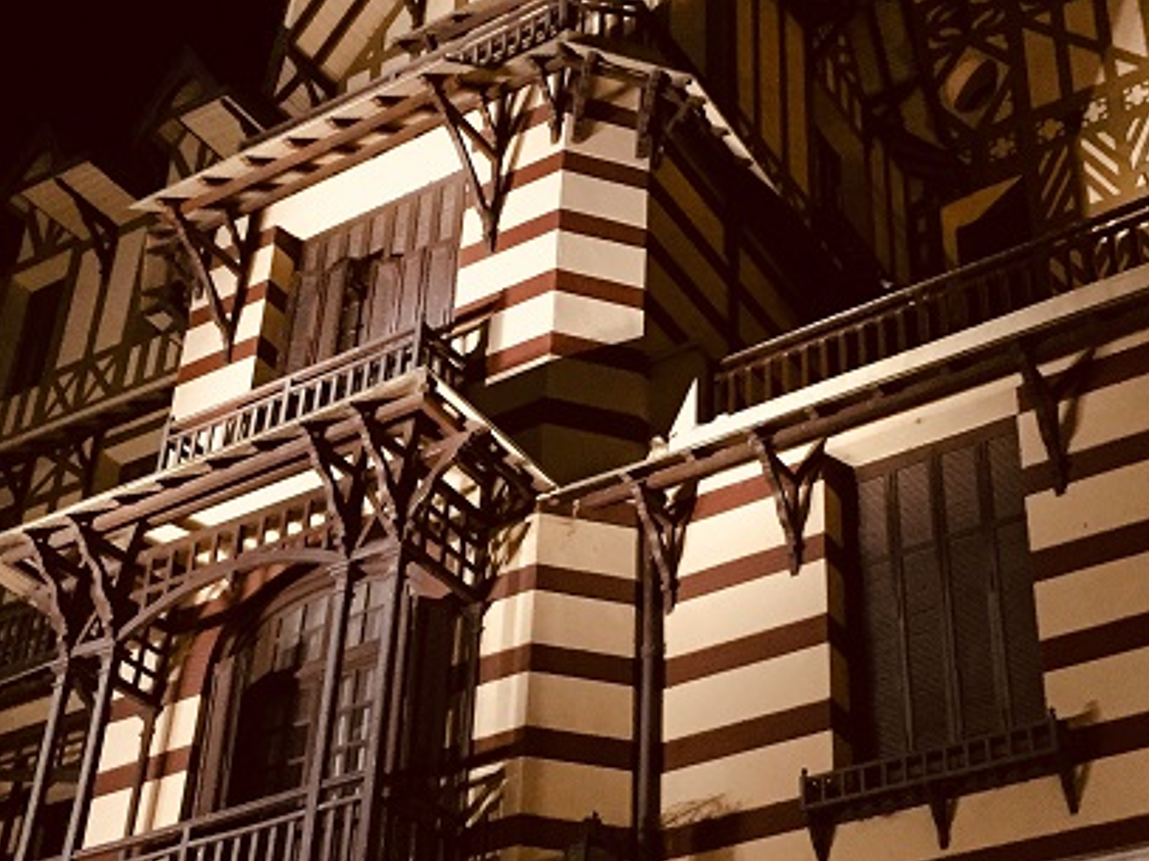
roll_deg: -2.5
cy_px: 556
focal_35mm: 57
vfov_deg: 25.5
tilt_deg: +34.0
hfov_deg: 33.7
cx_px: 672
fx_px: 1891
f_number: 2.2
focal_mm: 4.15
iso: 400
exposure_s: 1/17
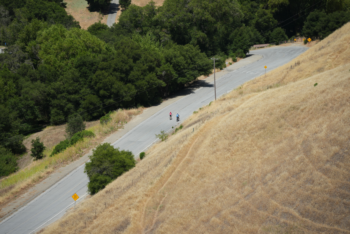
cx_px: 175
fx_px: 1215
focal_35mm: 125
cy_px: 117
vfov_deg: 11.0
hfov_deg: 16.4
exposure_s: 1/1000
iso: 200
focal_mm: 125
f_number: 5.6
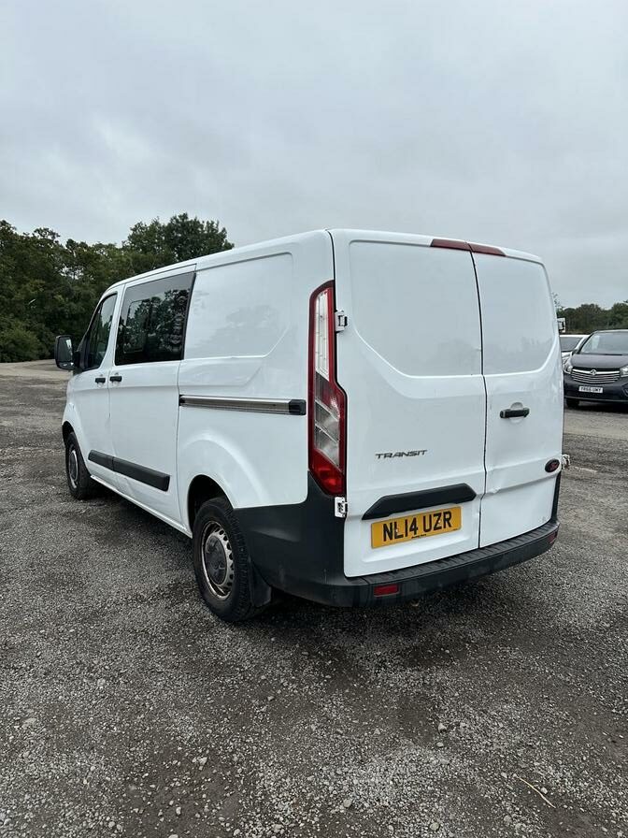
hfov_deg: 56.8
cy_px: 419
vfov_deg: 71.6
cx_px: 314
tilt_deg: -8.1
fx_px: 581
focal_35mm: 24
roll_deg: -0.8
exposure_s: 1/1845
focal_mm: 6.86
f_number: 1.78
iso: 80
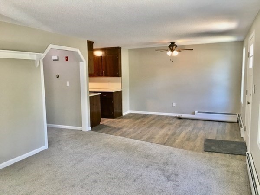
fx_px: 218
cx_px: 130
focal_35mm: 29
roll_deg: +1.3
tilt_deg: -5.2
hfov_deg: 61.7
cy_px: 98
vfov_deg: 48.2
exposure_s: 1/30
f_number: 2.2
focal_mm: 4.15
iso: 100
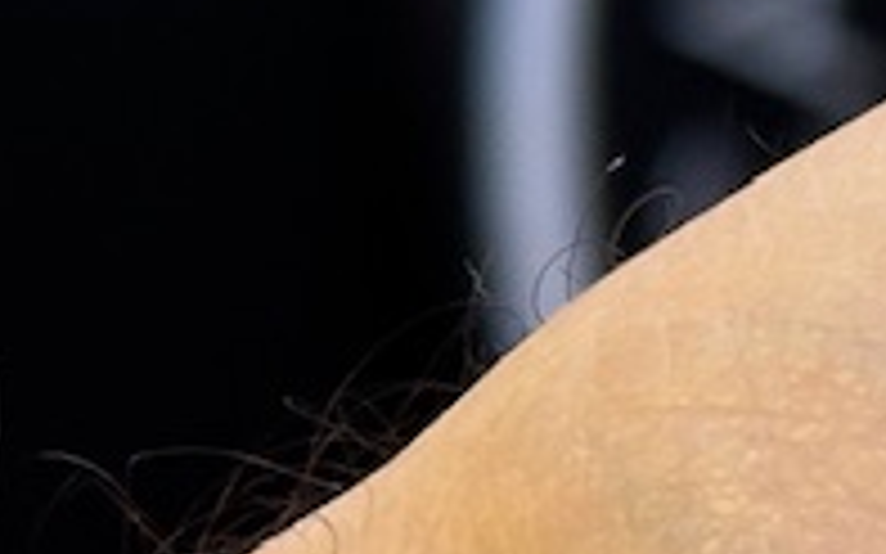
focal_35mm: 330
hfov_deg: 6.0
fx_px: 7966
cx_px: 2496
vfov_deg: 4.0
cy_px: 162
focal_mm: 6.86
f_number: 1.78
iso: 50
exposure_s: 1/100
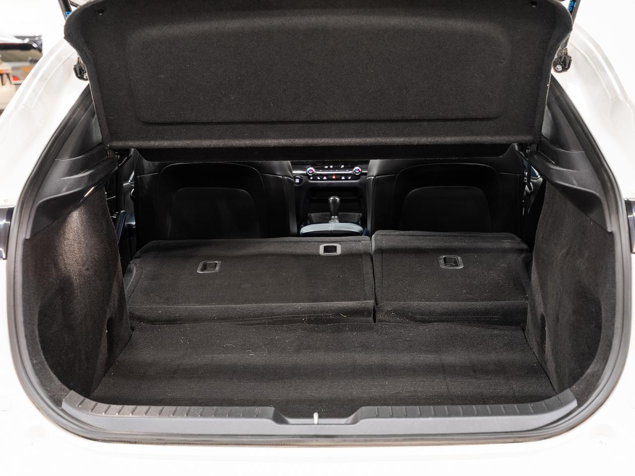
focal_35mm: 56
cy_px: 238
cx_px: 318
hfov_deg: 34.5
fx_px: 1024
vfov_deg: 26.2
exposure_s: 1/1.25
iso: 100
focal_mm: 51.6
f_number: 5.6
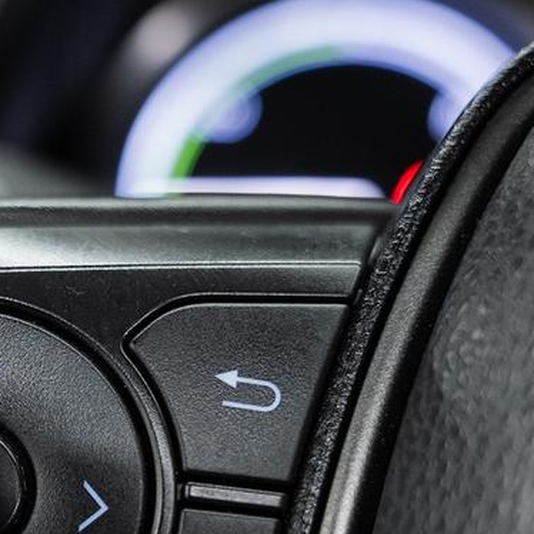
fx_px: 1518
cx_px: -49
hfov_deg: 19.2
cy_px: 524
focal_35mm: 87
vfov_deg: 19.4
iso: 800
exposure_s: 1/30
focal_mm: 26.6
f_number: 4
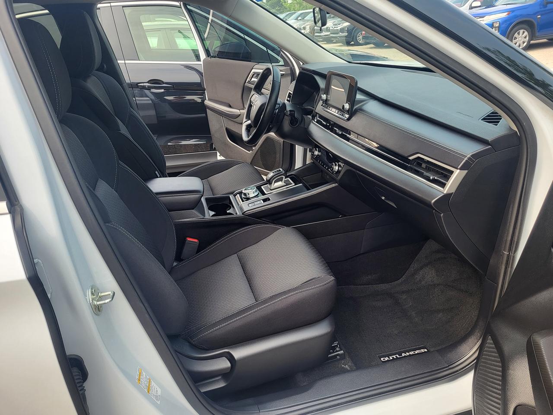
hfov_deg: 67.3
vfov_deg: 53.1
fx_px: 415
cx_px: 276
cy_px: 208
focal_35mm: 26
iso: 40
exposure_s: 1/303
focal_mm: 5.4
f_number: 1.8
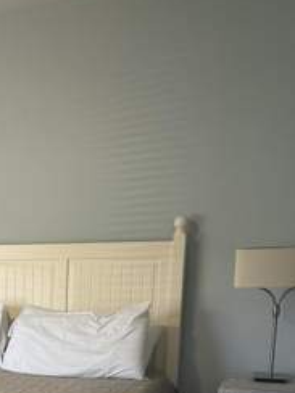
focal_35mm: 63
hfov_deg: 21.6
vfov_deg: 28.3
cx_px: -58
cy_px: 417
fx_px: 716
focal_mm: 6.86
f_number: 1.78
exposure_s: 1/60
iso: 200
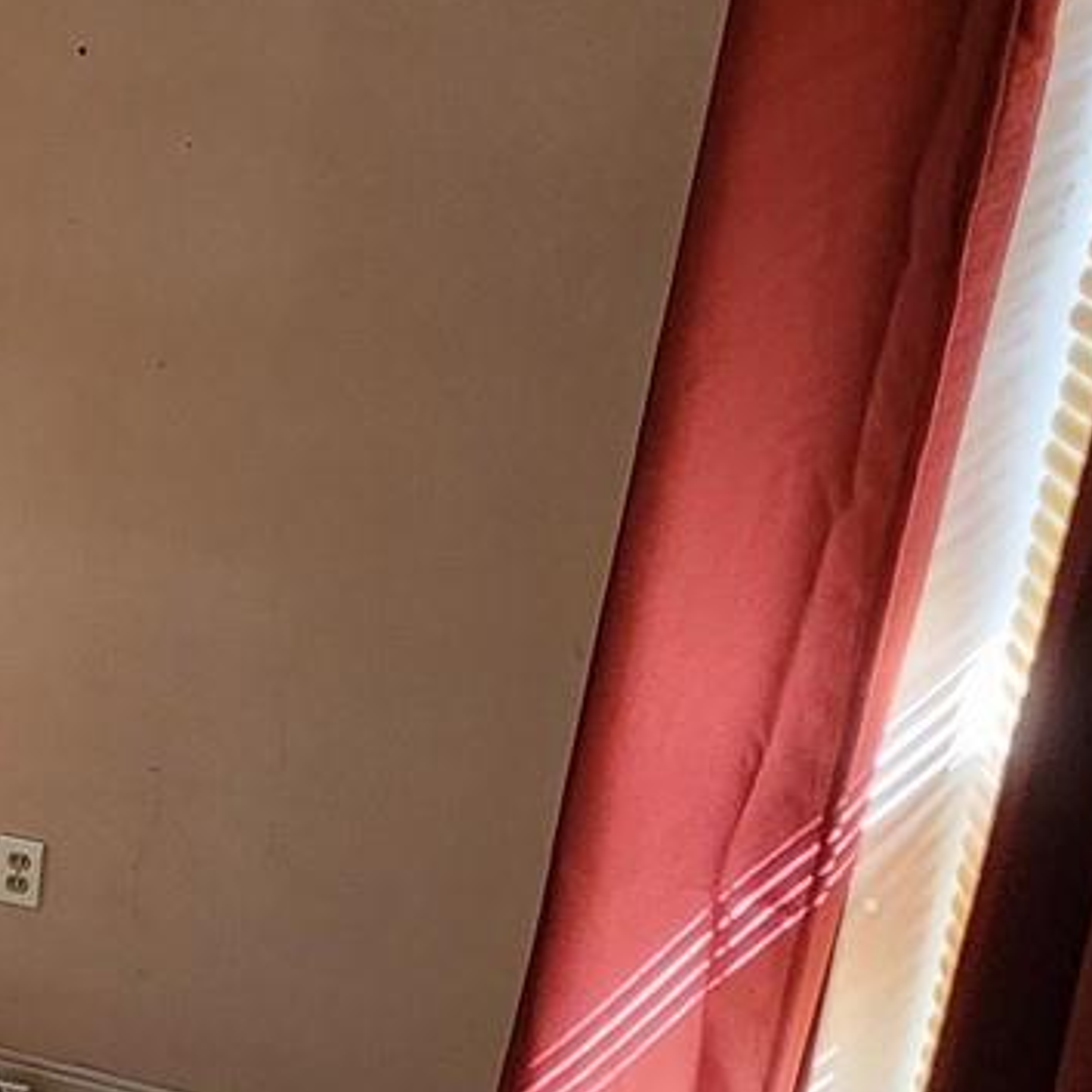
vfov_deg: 32.7
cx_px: -747
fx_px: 1856
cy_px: 450
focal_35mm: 52
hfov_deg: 22.8
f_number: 2.2
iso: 320
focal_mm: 2.2
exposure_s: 1/40
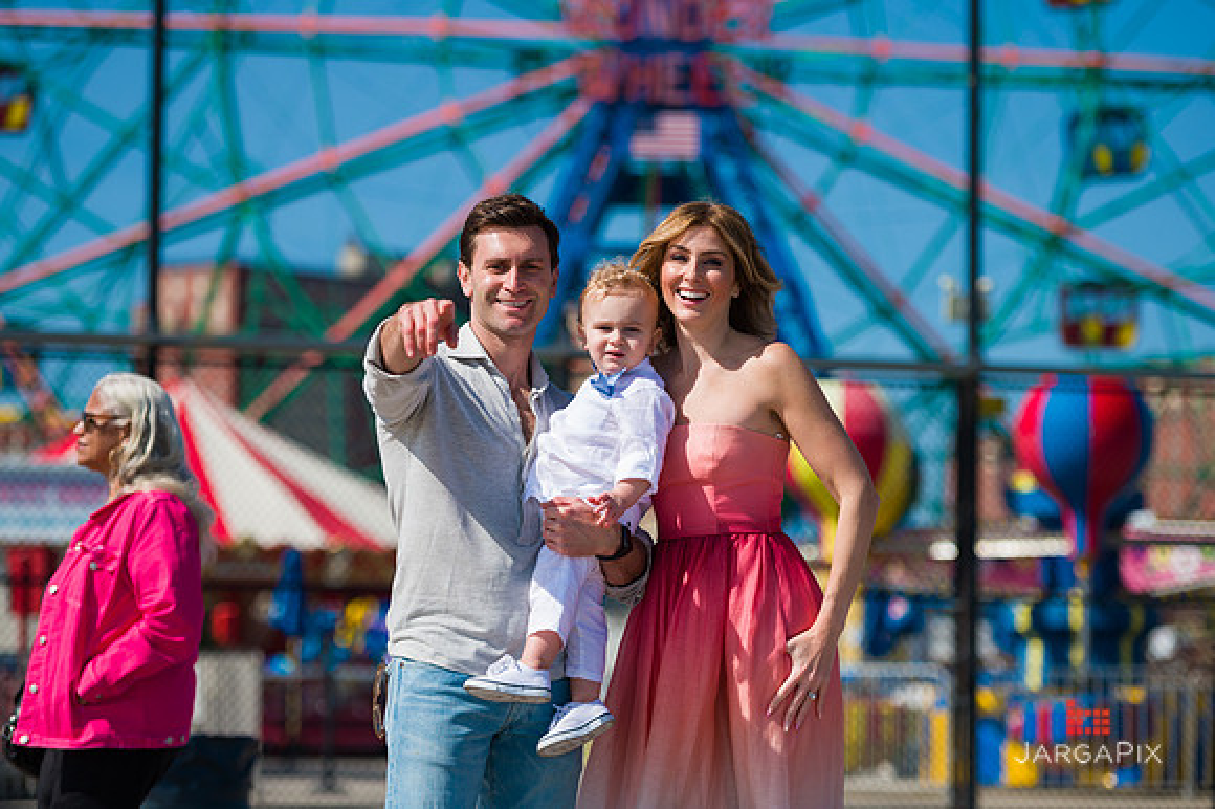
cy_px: 404
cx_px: 608
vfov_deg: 12.2
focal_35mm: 112
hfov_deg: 18.3
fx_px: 3778
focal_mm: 112
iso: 200
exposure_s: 1/6400
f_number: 3.2
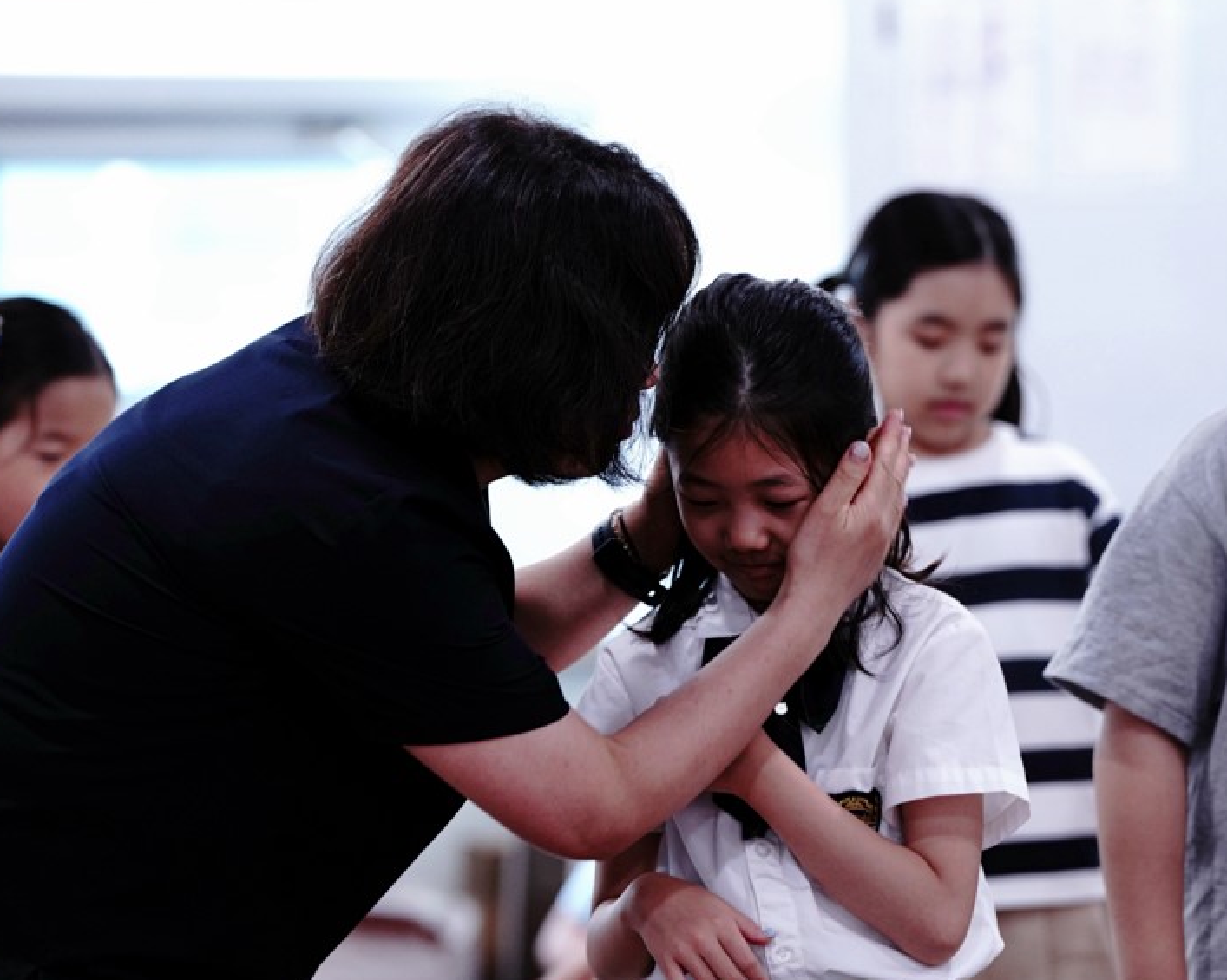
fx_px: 8676
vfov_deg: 6.5
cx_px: 701
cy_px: 470
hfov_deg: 8.1
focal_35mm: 239
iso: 2000
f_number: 4.5
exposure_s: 1/160
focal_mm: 200
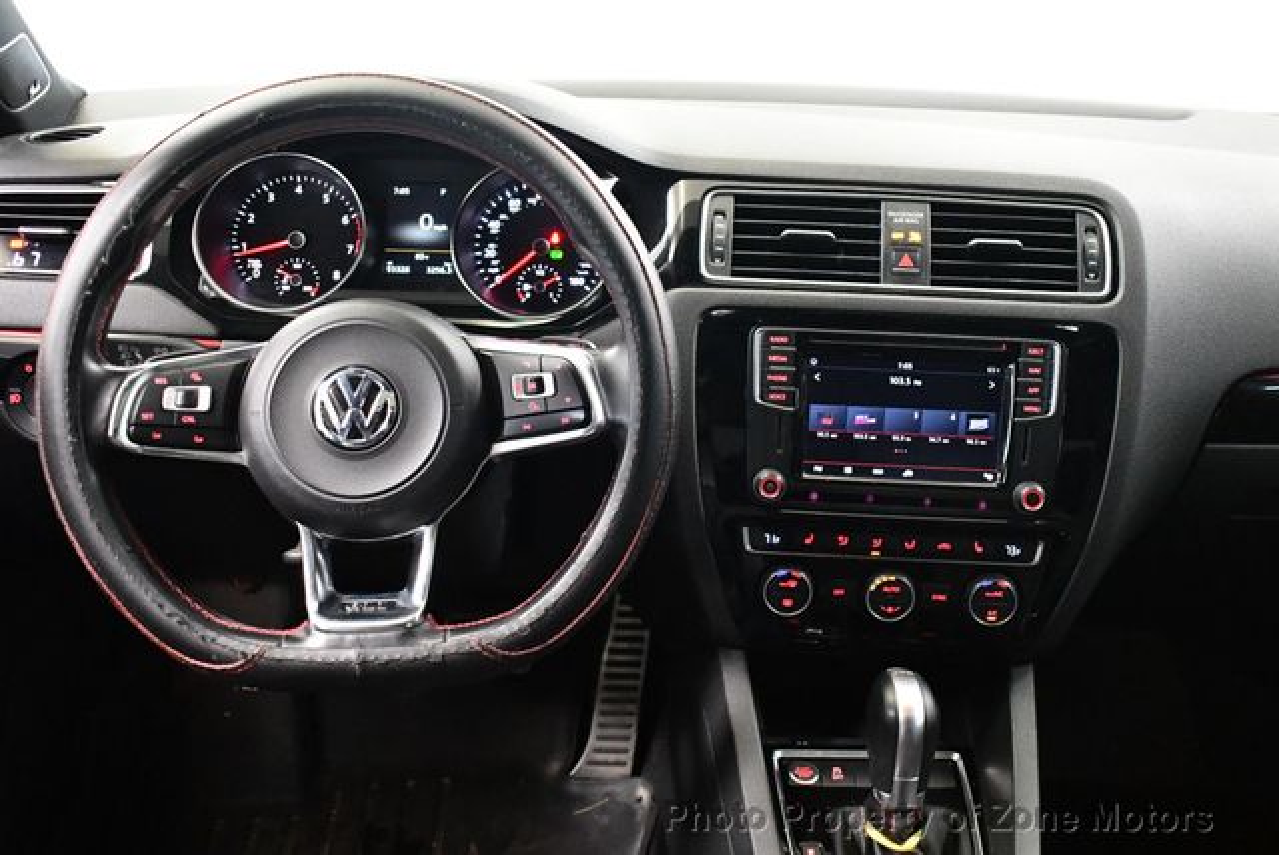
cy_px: 428
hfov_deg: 53.1
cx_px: 640
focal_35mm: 36
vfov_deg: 36.9
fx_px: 1280
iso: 5600
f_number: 3.5
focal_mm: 18
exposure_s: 1/60
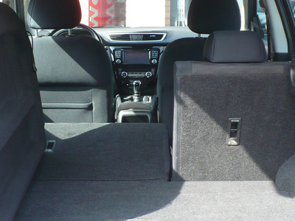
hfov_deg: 27.0
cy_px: 141
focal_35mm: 72
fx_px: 614
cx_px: 136
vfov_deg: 20.4
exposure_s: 1/80
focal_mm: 6.1
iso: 100
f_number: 2.8
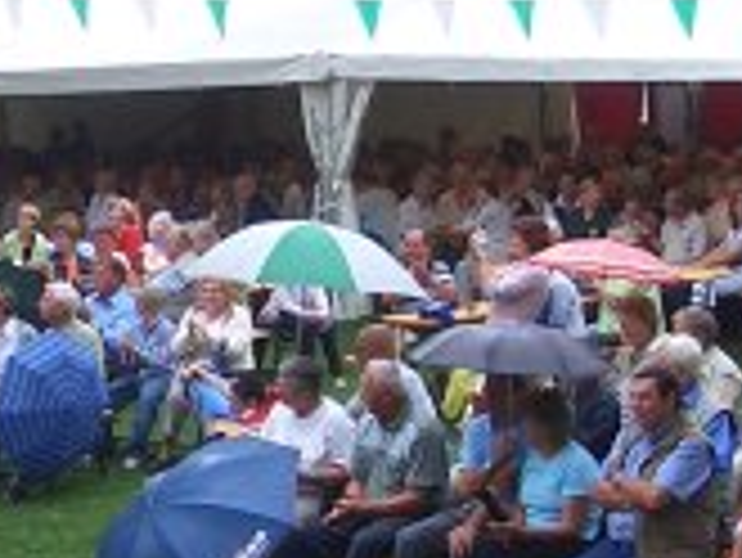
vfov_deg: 10.9
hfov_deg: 14.4
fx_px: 2917
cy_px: 369
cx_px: 166
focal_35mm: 136
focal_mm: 5.8
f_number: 2.6
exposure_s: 1/160
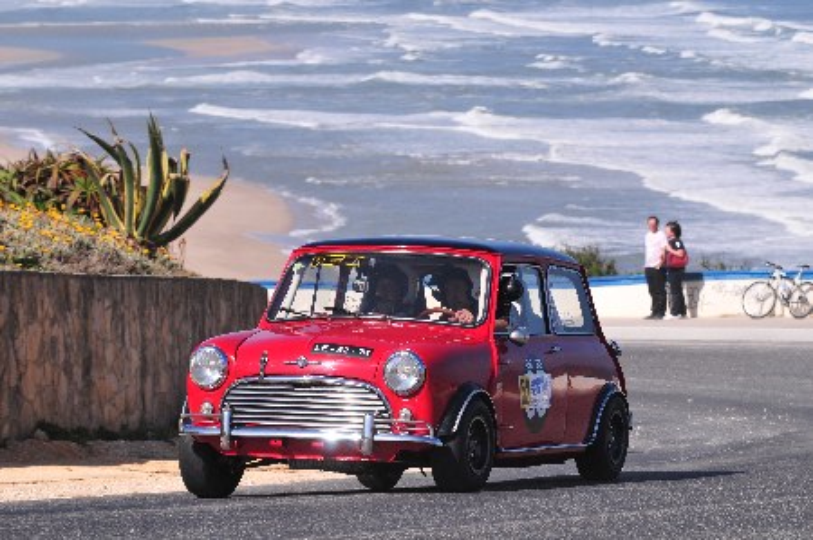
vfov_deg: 7.6
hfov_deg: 11.4
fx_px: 4061
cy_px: 270
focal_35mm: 180
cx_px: 406
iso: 250
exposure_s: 1/800
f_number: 6.3
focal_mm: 120
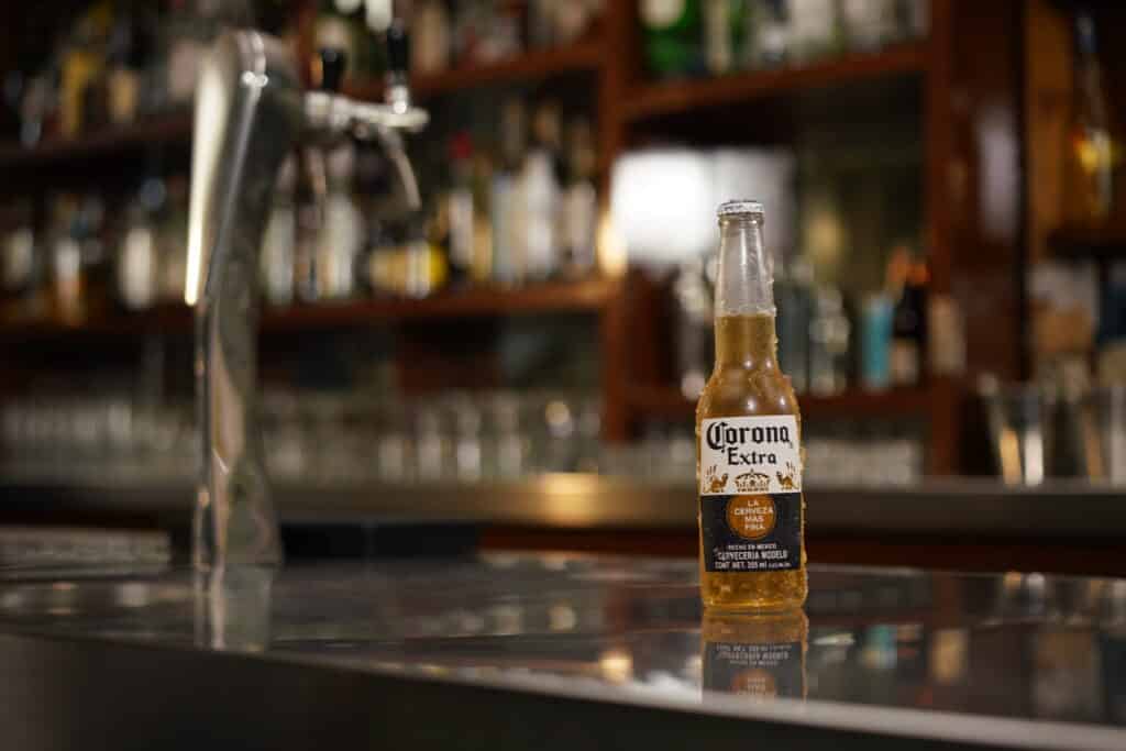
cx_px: 563
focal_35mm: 55
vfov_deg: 24.6
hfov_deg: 36.2
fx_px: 1720
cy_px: 376
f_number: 2.5
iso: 800
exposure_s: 1/100
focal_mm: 55
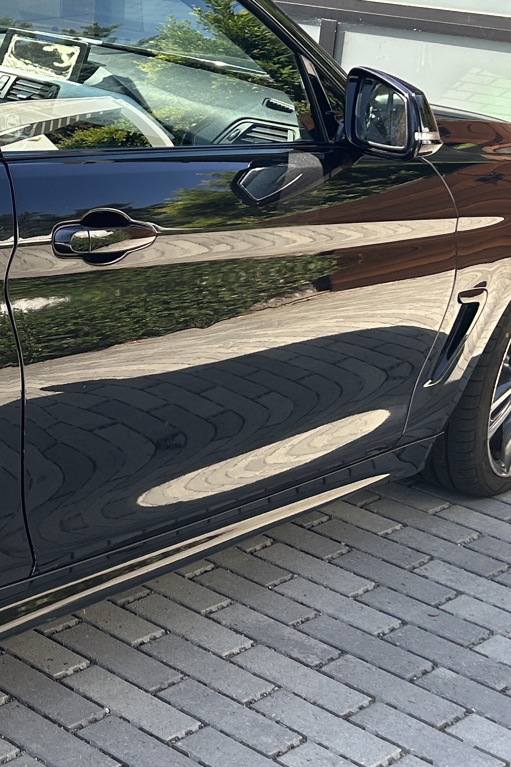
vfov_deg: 28.0
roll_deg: +2.7
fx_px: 1532
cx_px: -369
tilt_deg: -21.6
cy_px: 298
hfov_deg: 16.3
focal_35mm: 72
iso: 50
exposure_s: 1/581
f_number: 1.5
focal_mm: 5.7
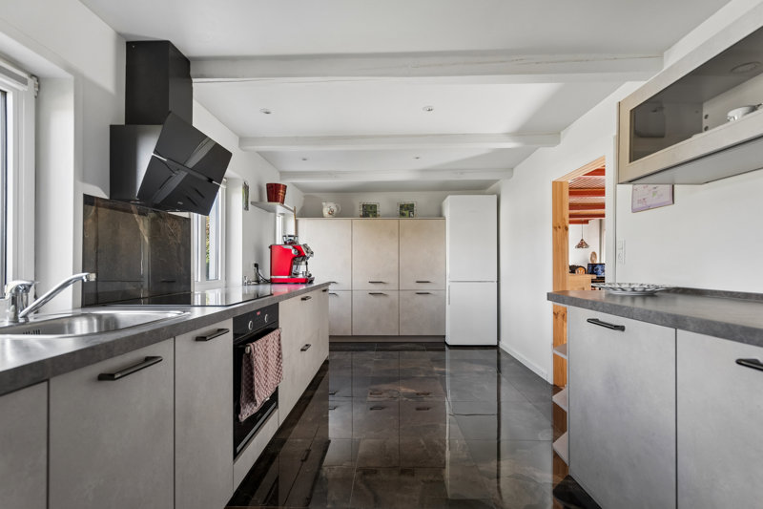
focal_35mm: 17
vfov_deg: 70.4
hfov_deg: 93.3
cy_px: 254
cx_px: 382
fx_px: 360
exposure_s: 1/20
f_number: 4
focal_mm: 17
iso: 400
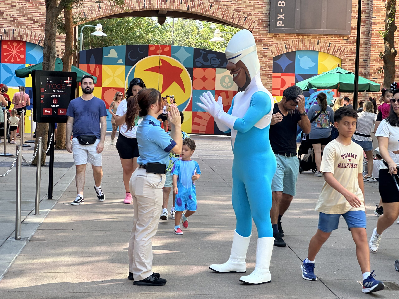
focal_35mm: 77
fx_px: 888
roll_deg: -2.9
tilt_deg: -4.2
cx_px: 200
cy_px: 150
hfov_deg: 25.3
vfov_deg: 19.1
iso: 50
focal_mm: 9
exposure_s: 1/99
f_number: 2.8
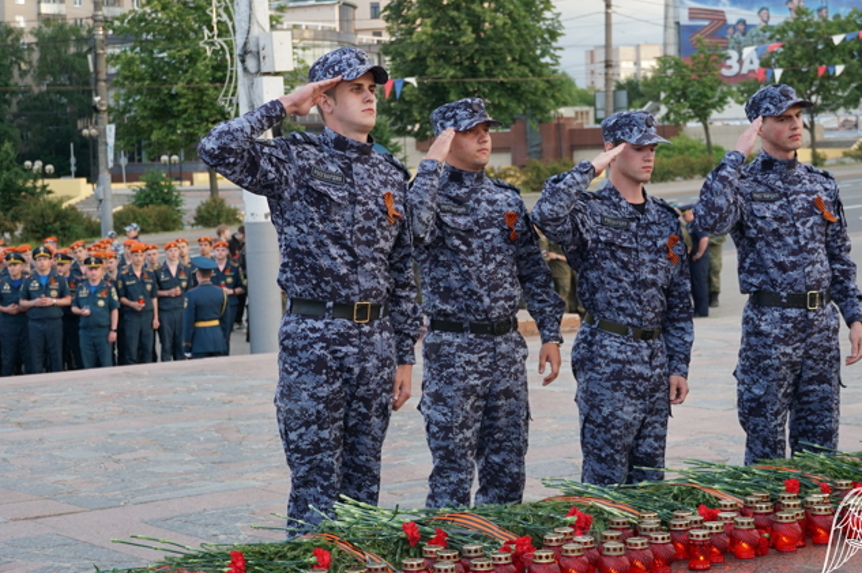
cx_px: 483
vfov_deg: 17.8
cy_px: 271
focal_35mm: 77
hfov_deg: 26.5
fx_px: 1833
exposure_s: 1/160
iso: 500
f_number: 5
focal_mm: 43
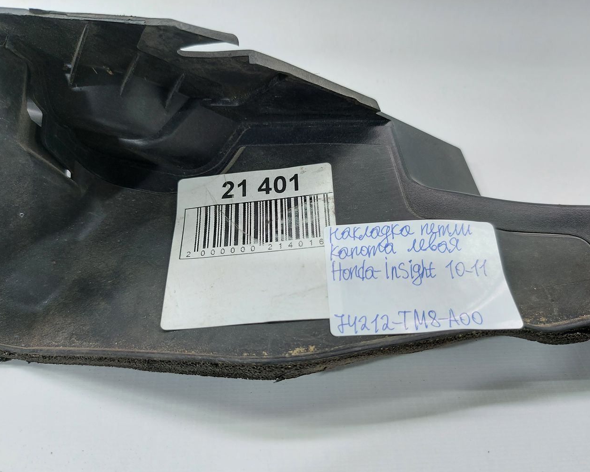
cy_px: 241
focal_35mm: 26
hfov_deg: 66.0
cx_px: 295
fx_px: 454
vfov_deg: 54.9
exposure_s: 1/50
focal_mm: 5.23
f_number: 1.8
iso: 50
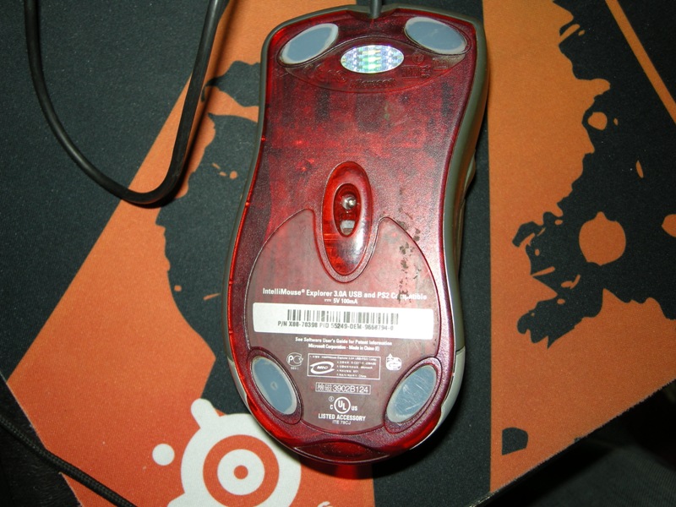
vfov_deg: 30.3
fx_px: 937
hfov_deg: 39.7
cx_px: 338
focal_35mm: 48
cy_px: 254
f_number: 3.1
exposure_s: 1/60
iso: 64
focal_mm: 10.1
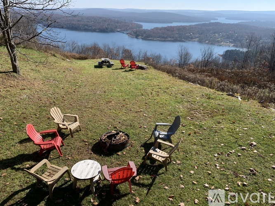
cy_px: 103
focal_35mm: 26
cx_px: 138
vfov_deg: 53.0
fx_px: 207
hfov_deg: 67.3
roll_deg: -1.1
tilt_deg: -24.2
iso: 25
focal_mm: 4.25
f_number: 1.8
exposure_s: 1/1299
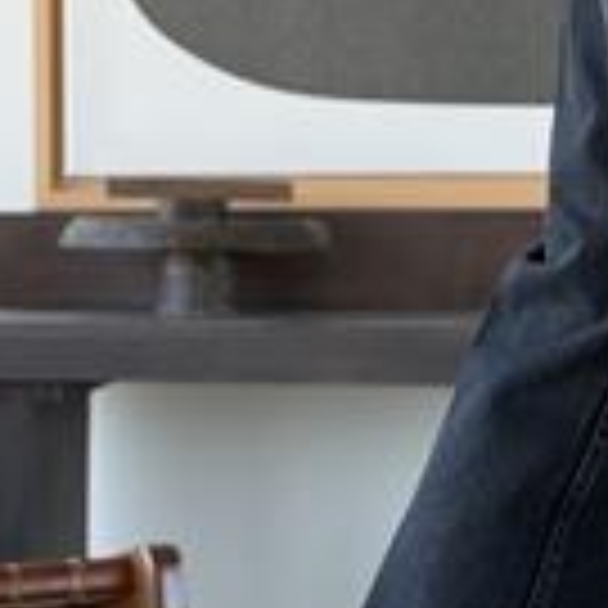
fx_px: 3338
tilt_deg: -1.1
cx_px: 635
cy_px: 214
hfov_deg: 10.3
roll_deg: -0.4
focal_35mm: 168
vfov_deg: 10.4
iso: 64
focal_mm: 6.76
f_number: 1.78
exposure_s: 1/121
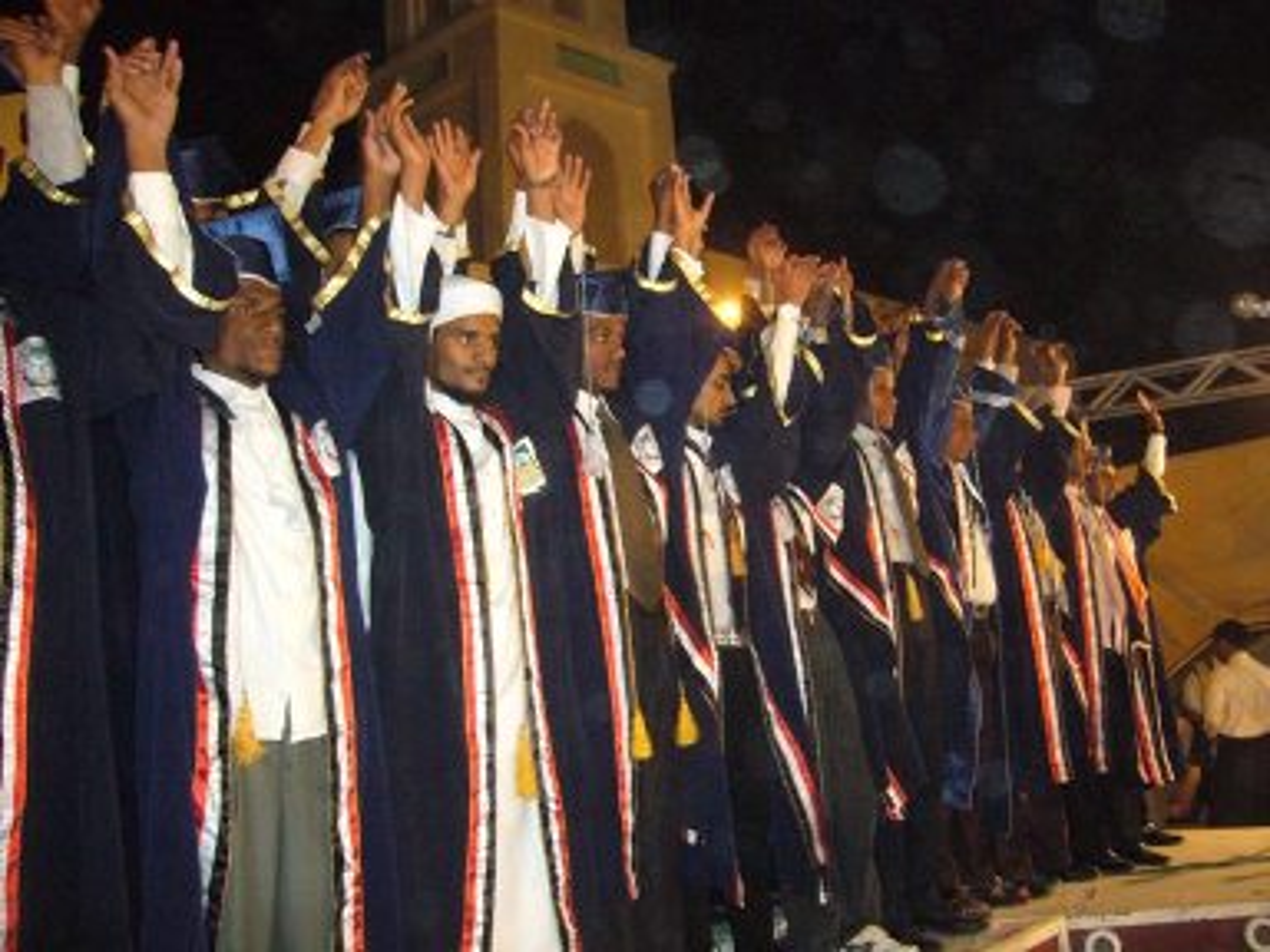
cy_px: 476
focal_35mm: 35
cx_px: 635
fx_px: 1284
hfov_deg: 52.6
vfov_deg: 40.7
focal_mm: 5.8
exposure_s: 1/30
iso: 400
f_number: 2.8
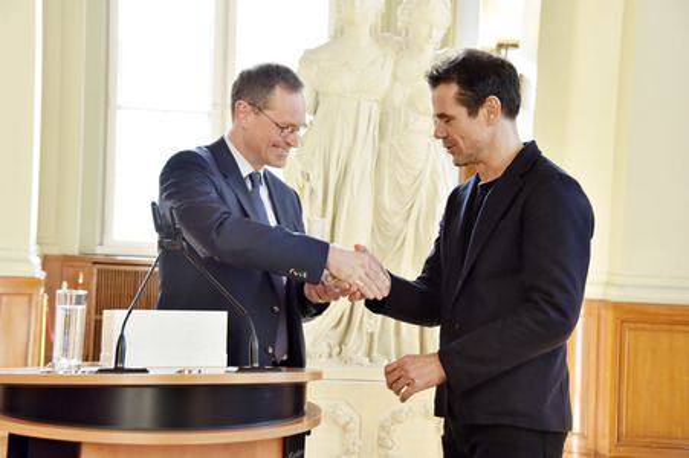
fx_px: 1339
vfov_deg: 19.4
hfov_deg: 28.9
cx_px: 344
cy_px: 229
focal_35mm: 70
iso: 2000
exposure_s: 1/160
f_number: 6.3
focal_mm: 70
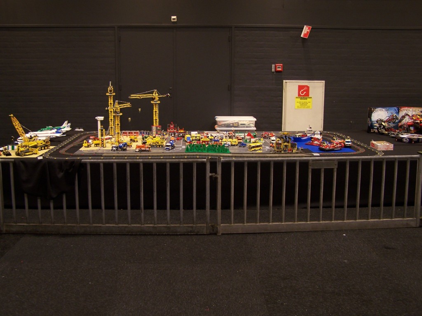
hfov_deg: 49.0
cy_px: 158
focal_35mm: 38
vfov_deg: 37.7
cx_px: 211
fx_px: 463
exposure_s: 1/2
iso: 80
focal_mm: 6.3
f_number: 2.8
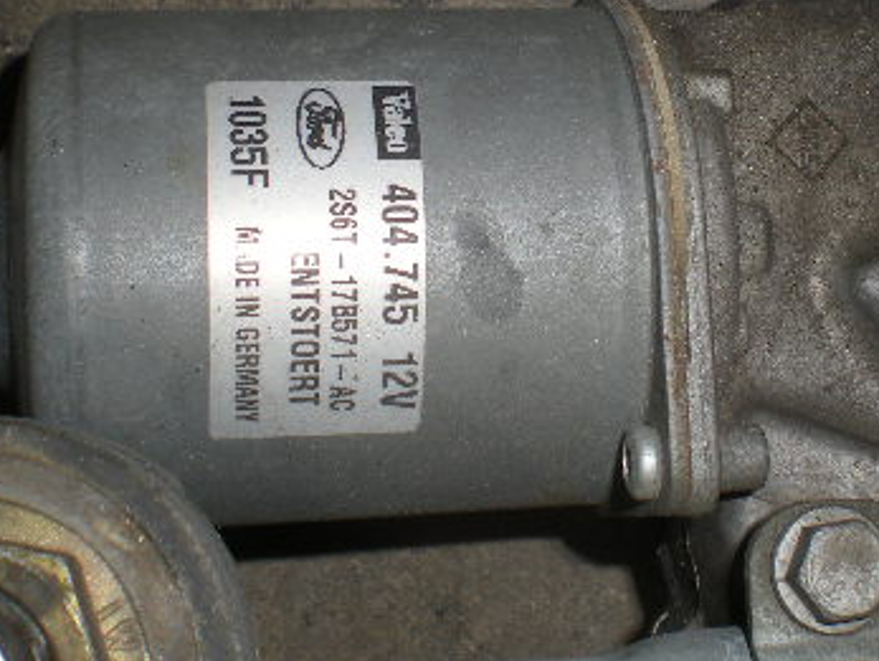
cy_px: 177
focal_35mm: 70
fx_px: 1779
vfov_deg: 20.9
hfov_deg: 27.6
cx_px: 570
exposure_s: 1/60
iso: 64
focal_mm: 6.3
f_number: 4.6
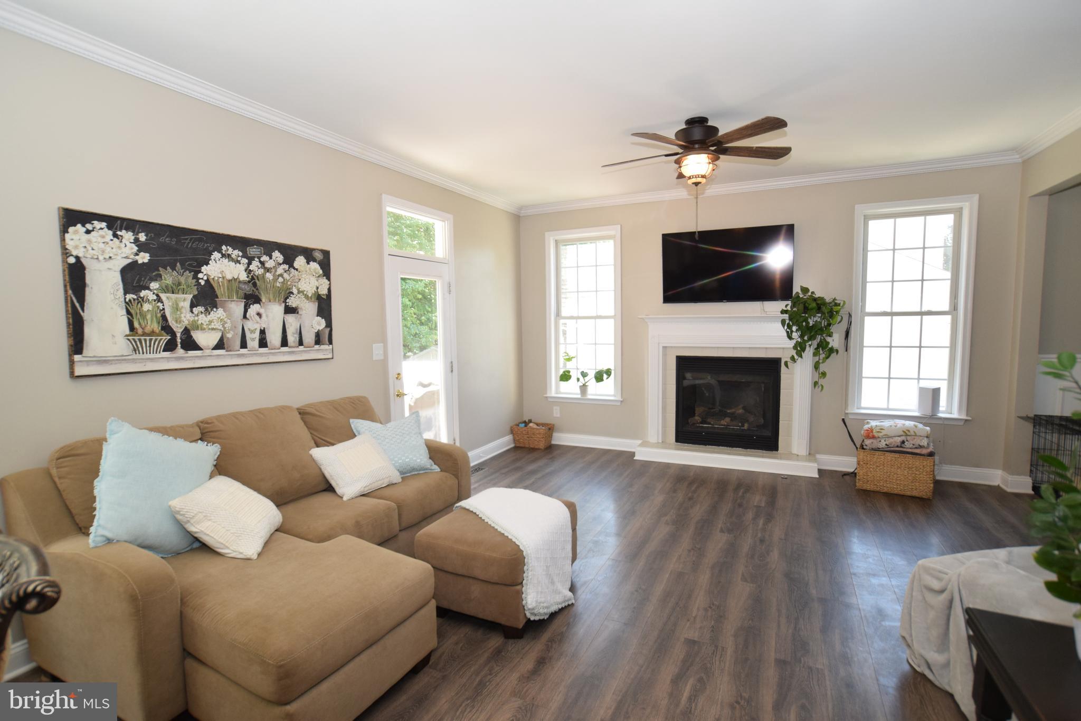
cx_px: 540
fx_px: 495
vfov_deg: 72.1
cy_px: 360
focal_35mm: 16
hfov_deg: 95.0
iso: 720
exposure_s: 1/125
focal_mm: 11
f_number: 5.6
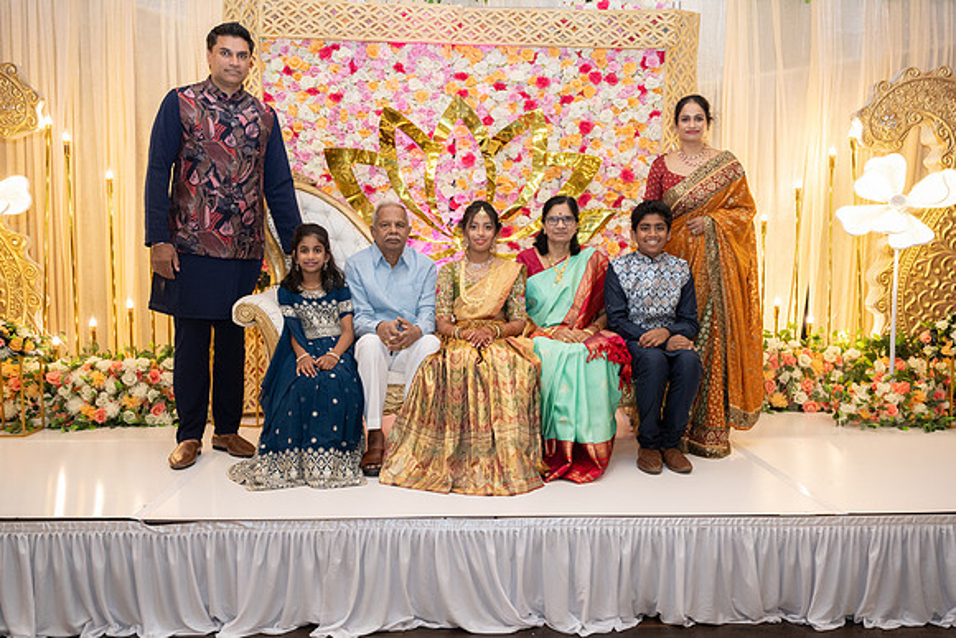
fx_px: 850
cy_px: 319
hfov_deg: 58.7
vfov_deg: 41.1
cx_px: 478
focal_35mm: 32
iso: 1600
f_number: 4.5
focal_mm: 32
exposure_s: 1/160
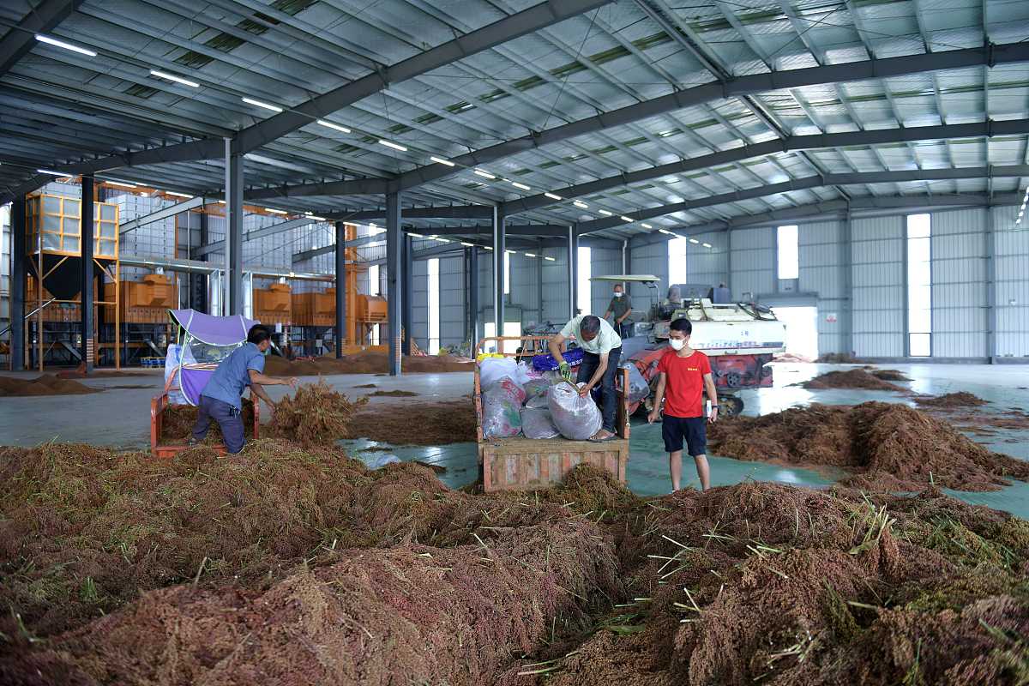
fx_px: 686
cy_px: 343
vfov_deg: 53.1
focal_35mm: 24
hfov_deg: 73.7
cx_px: 514
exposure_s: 1/160
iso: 500
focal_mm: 24
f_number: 2.8
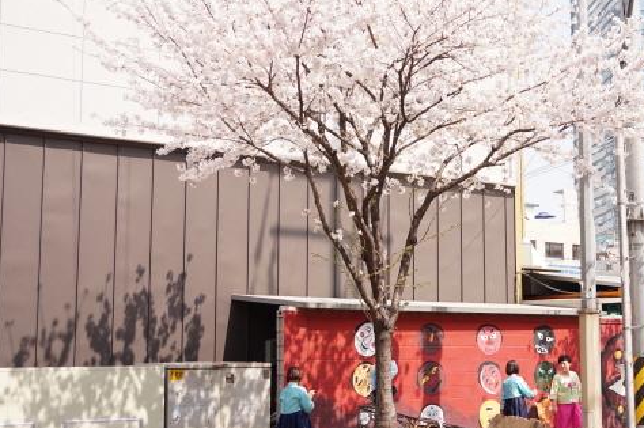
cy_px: 221
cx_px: 461
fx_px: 1108
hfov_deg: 32.0
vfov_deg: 21.9
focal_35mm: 62
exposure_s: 1/1600
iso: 500
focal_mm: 28
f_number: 4.5
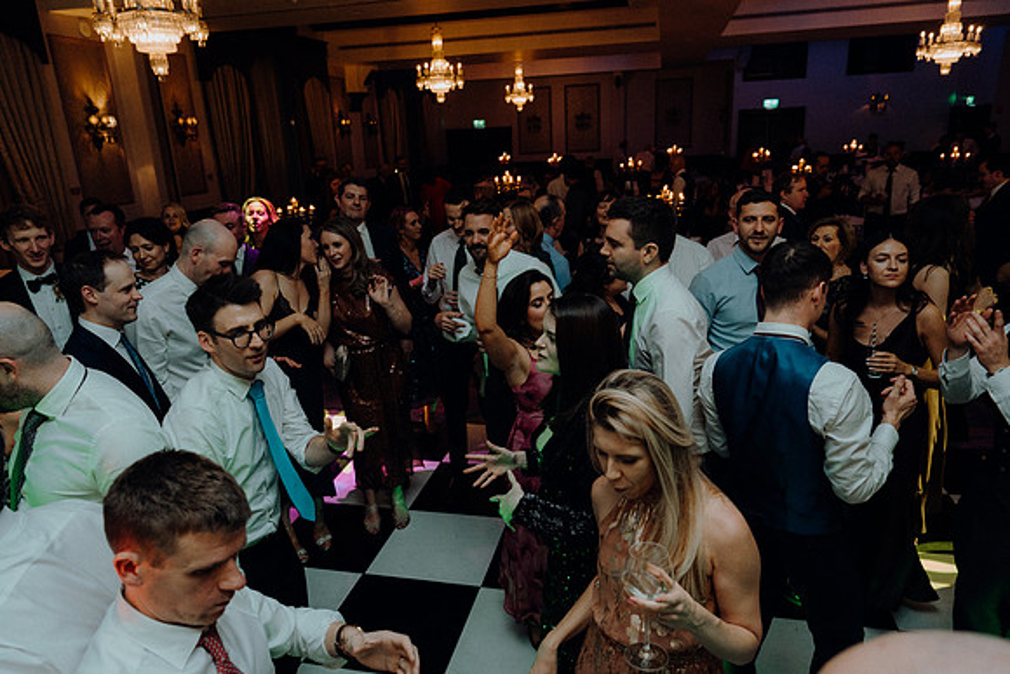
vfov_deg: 53.2
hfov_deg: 73.7
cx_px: 505
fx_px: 673
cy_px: 337
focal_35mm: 24
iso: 2500
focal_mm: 24
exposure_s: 1/160
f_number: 3.5
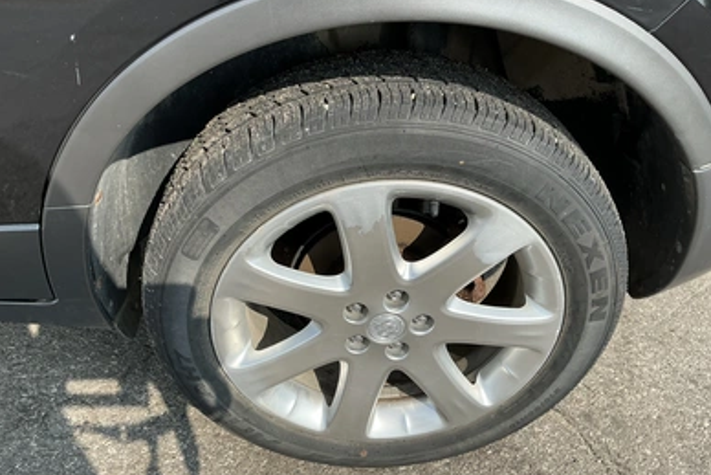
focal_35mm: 30
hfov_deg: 61.9
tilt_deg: -36.2
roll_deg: -4.0
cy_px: 264
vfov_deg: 43.6
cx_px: 352
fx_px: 593
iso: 25
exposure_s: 1/1055
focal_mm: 3
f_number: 1.8
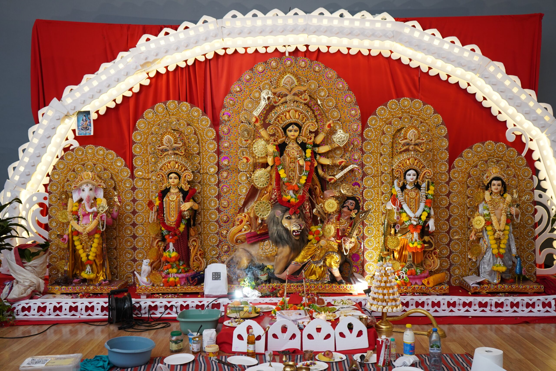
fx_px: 571
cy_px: 186
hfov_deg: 51.9
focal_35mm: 37
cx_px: 278
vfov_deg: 35.9
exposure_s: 1/125
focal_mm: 37
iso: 1000
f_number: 4
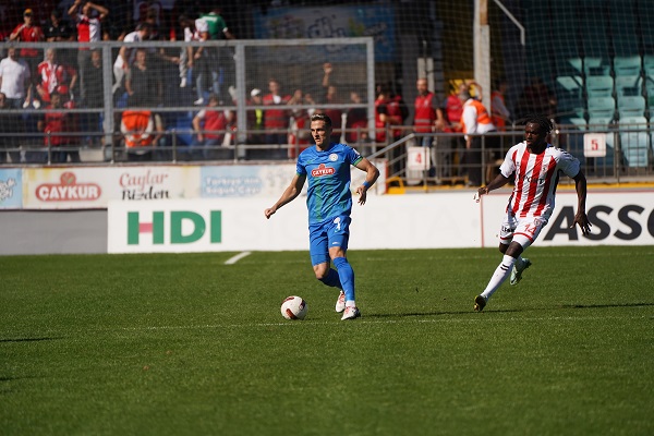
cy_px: 218
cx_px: 327
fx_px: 7266
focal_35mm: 400
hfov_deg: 5.2
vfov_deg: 3.4
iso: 320
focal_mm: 400
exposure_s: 1/2000
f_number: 5.6
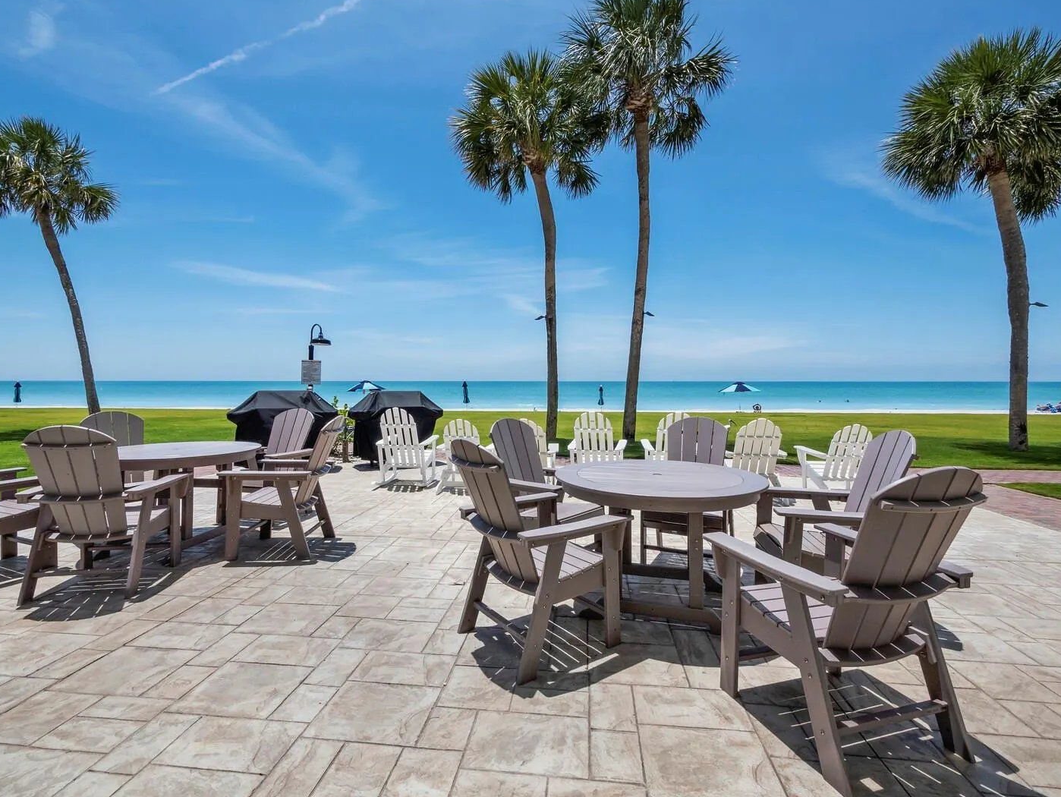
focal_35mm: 16
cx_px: 527
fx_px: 491
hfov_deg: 94.5
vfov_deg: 78.1
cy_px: 390
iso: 320
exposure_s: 1/400
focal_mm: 7
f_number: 10
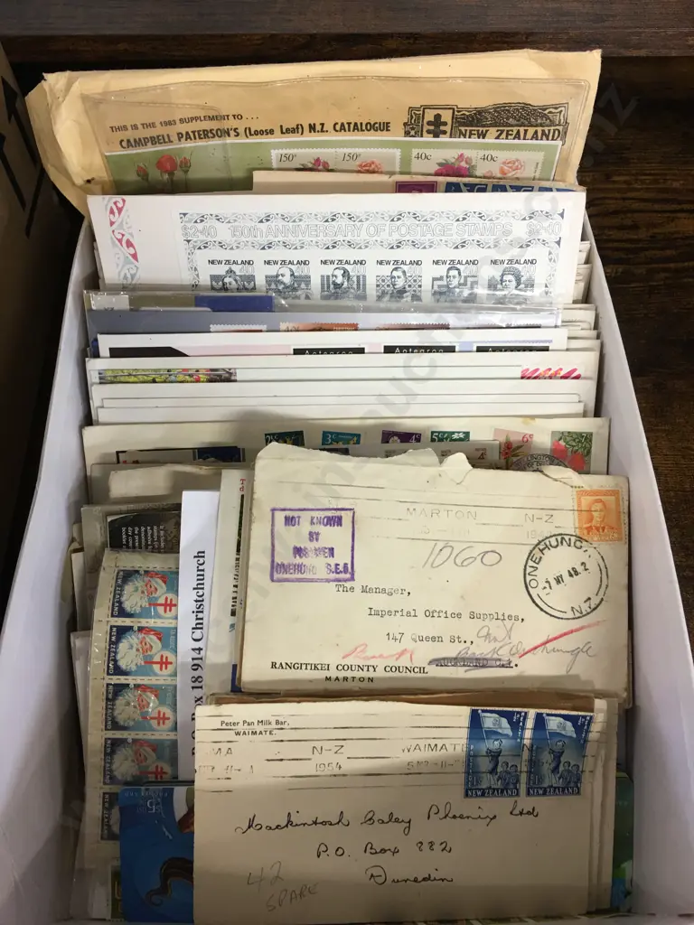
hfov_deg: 48.2
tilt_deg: -62.1
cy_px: 462
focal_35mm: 29
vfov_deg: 61.7
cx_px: 347
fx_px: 775
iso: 40
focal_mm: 4.15
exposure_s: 1/17
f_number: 2.2
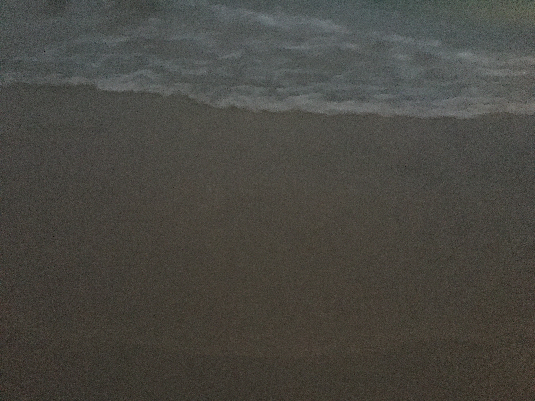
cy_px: 200
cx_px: 268
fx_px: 448
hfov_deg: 61.7
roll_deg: -5.2
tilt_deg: -32.4
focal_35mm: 29
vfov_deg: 48.2
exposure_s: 1/17
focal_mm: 4.15
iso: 1000
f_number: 2.2
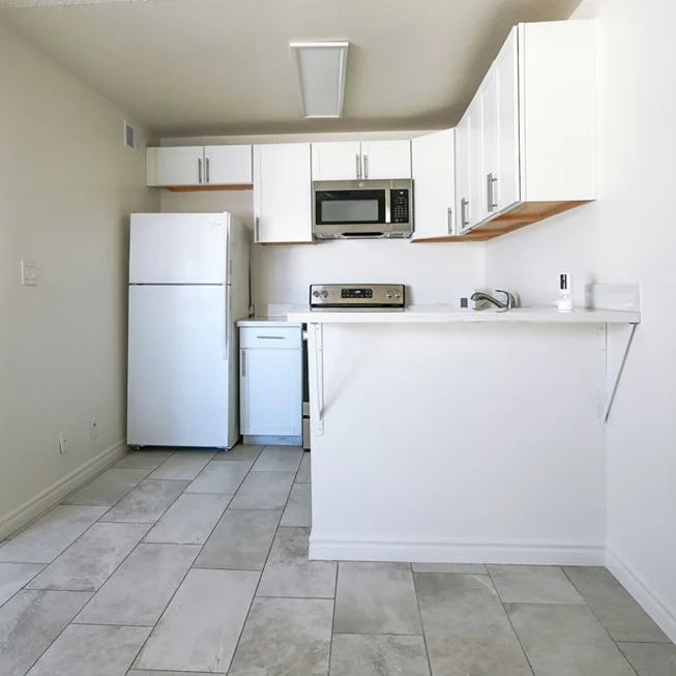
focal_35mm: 24
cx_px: 315
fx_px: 530
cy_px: 339
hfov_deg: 65.0
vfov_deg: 65.0
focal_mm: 12
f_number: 4
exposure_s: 1/160
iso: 500
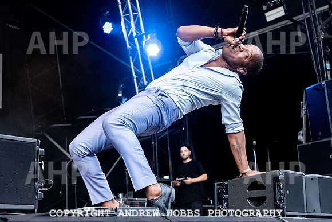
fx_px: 637
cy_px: 86
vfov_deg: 19.7
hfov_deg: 29.0
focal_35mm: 69
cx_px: 228
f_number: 4
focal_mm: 35
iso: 2200
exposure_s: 1/500
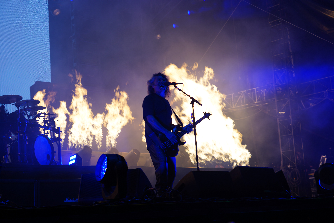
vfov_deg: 23.4
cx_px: 167
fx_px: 538
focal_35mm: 58
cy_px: 112
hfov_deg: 34.5
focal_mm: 58
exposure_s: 1/100
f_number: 5
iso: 100
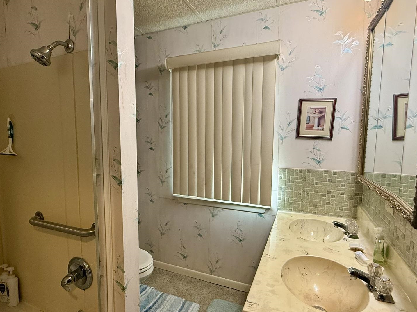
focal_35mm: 20
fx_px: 241
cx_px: 197
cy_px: 164
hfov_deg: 81.7
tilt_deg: -5.3
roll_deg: -0.4
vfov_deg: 65.9
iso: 250
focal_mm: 2.22
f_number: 2.2
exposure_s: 1/120
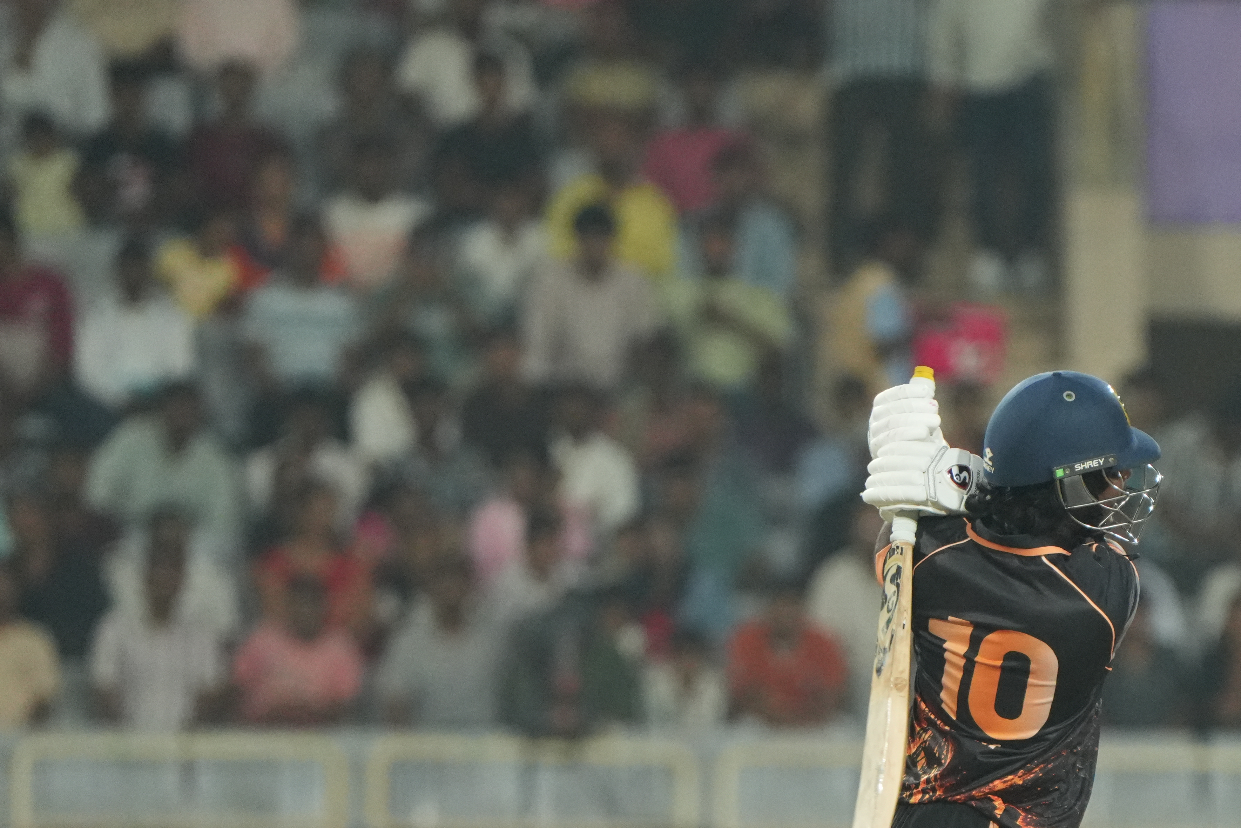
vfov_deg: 1.2
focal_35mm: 1188
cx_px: 907
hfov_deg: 1.7
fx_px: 40953
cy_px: 690
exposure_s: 1/1250
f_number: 6.3
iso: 6400
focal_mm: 600
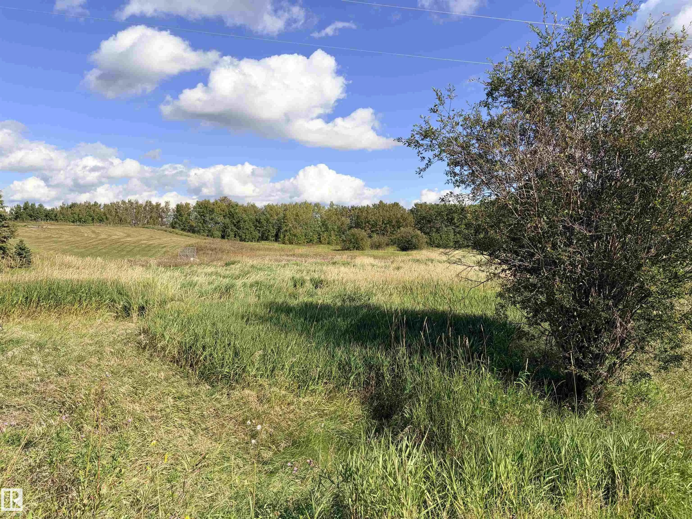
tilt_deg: -0.9
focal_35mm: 26
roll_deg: -0.9
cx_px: 346
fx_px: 520
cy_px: 260
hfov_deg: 67.3
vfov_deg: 53.1
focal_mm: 5.96
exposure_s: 1/4950
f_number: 1.6
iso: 64
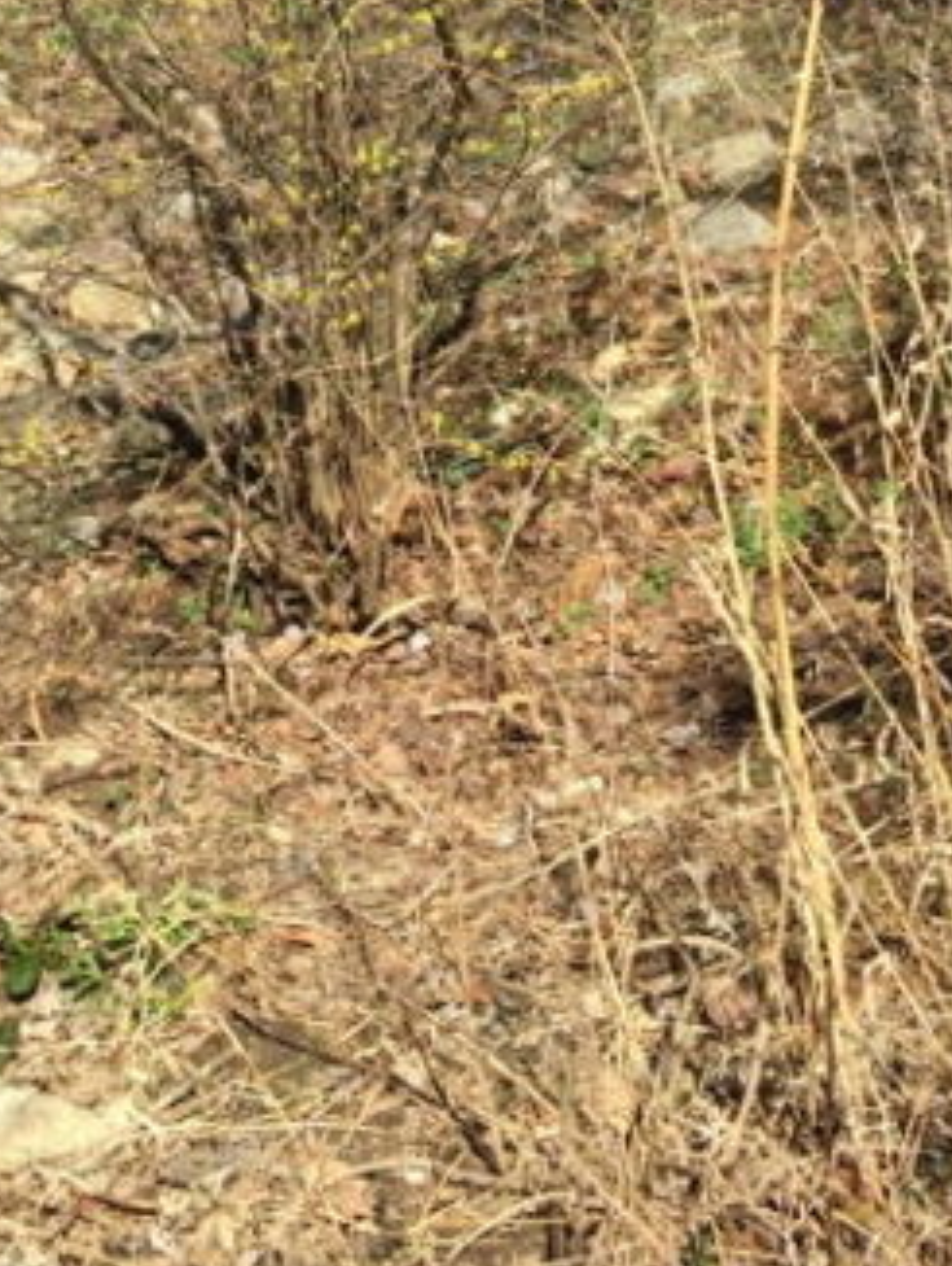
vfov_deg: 19.1
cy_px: -583
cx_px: 435
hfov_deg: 16.3
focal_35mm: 91
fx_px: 3333
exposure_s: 1/1276
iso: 32
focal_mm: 4.15
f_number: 2.2
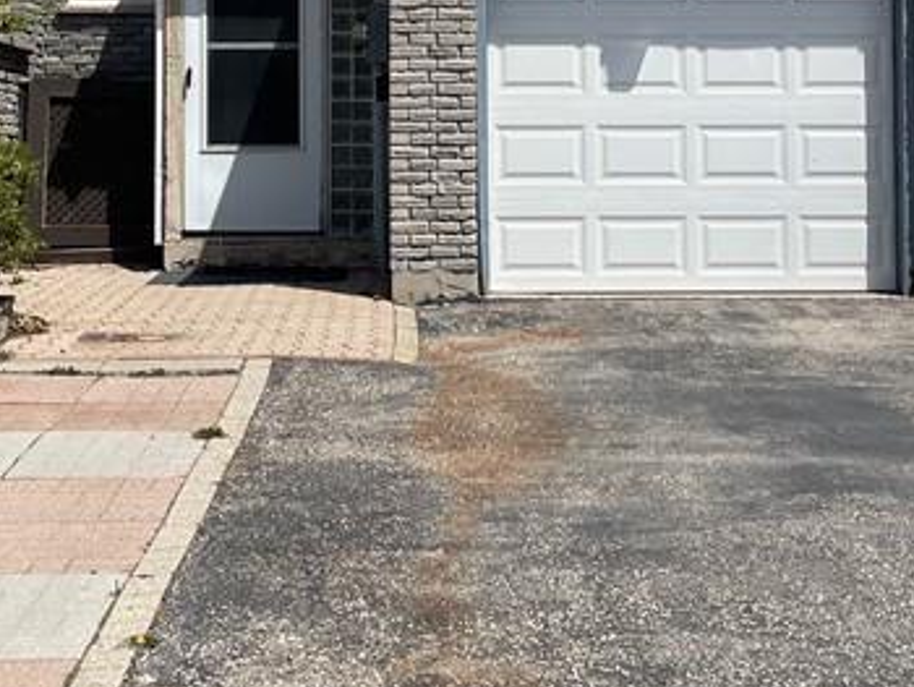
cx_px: 499
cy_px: 57
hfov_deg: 25.6
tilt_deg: +2.3
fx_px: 2008
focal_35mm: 76
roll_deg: +1.1
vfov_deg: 19.0
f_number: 1.6
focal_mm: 4.2
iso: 32
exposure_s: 1/4831
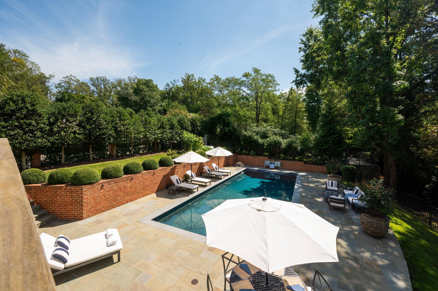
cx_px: 219
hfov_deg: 104.3
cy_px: 146
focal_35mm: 14
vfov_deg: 81.1
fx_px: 170
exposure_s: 1/1250
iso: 800
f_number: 10
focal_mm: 14
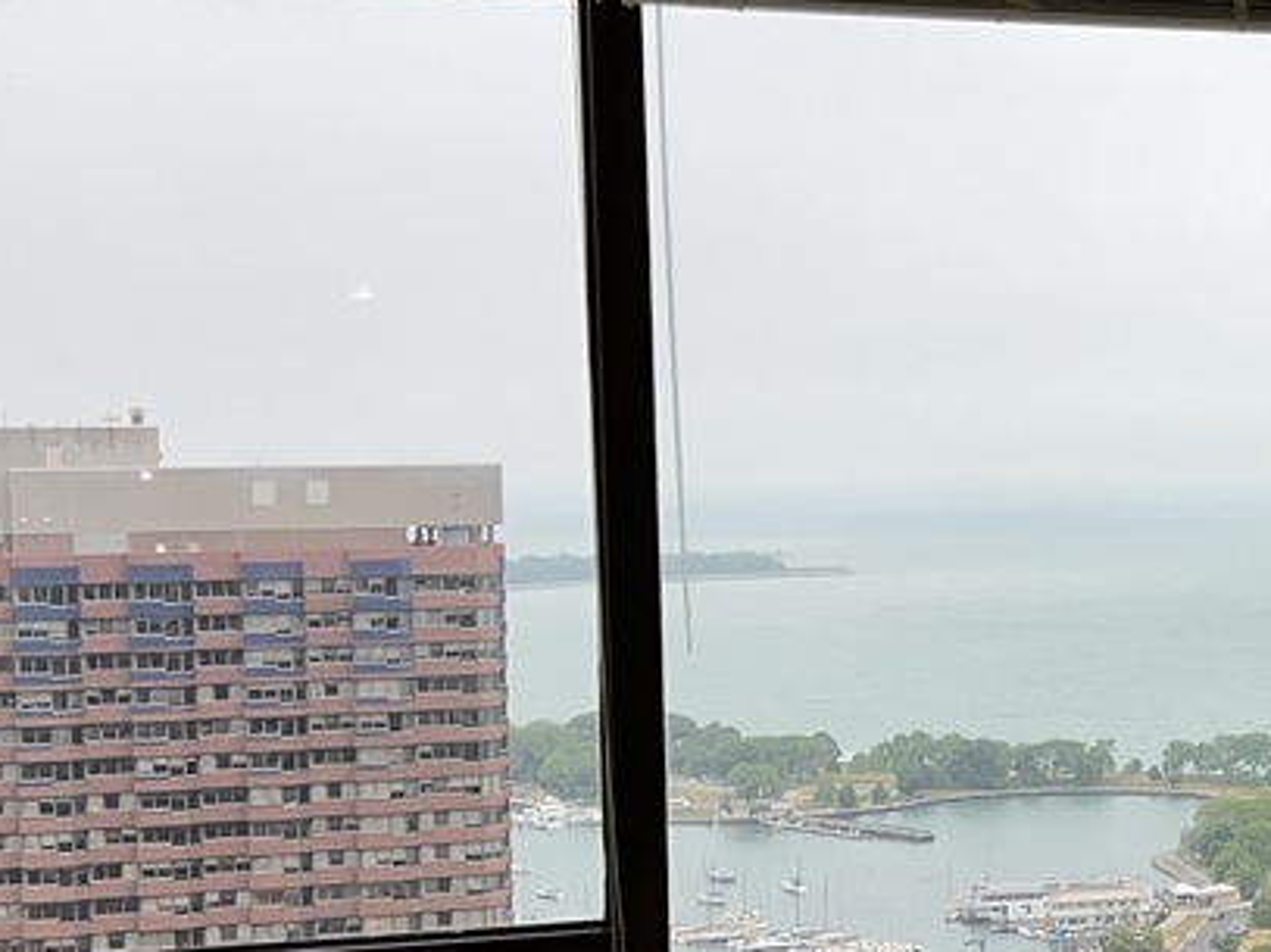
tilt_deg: -3.1
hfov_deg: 19.1
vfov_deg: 16.0
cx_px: 1830
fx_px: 3377
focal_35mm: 92
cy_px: 556
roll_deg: +0.5
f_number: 1.5
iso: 40
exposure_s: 1/991
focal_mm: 5.7
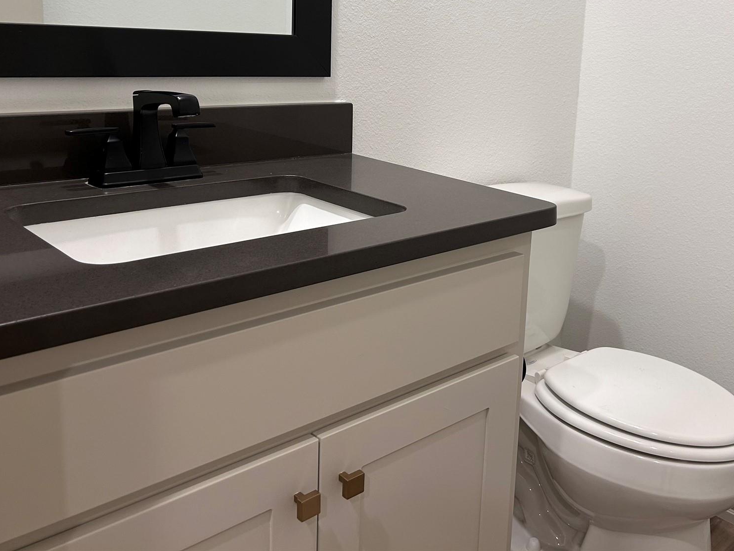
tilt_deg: -12.6
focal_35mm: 36
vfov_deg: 39.0
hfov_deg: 50.7
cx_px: 467
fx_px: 763
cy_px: 170
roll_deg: -2.6
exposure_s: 1/60
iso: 80
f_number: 1.5
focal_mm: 5.7
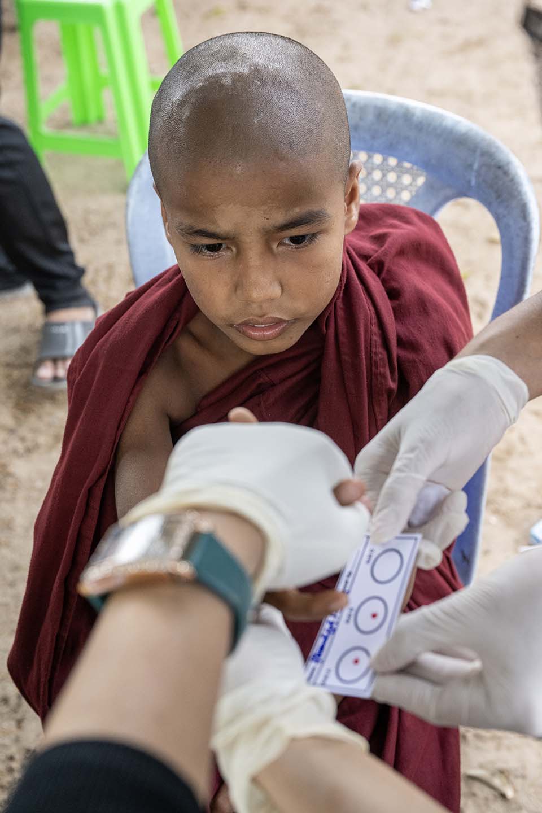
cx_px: 271
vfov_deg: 41.1
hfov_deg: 28.1
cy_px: 406
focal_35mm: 48
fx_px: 1084
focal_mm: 48
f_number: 5.6
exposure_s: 1/500
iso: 1600
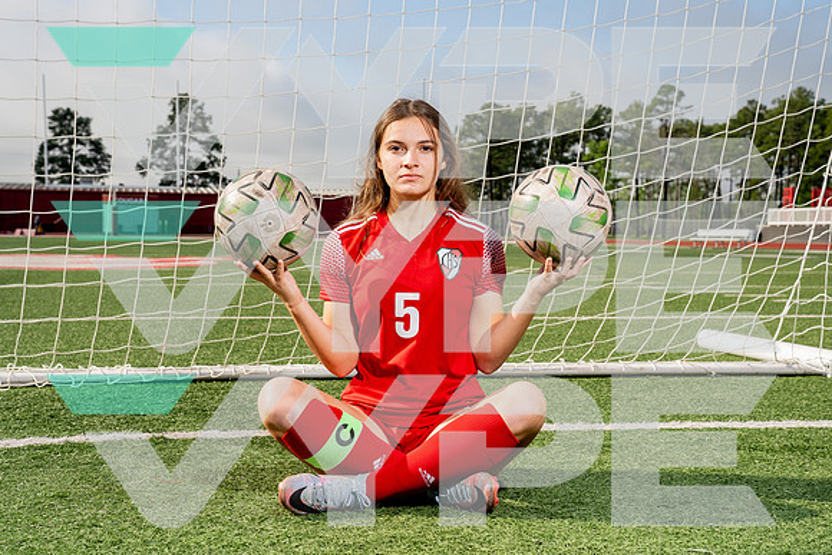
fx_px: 1247
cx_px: 419
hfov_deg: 36.9
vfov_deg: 25.1
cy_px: 271
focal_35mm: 54
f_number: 8
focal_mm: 51
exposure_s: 1/250
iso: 100
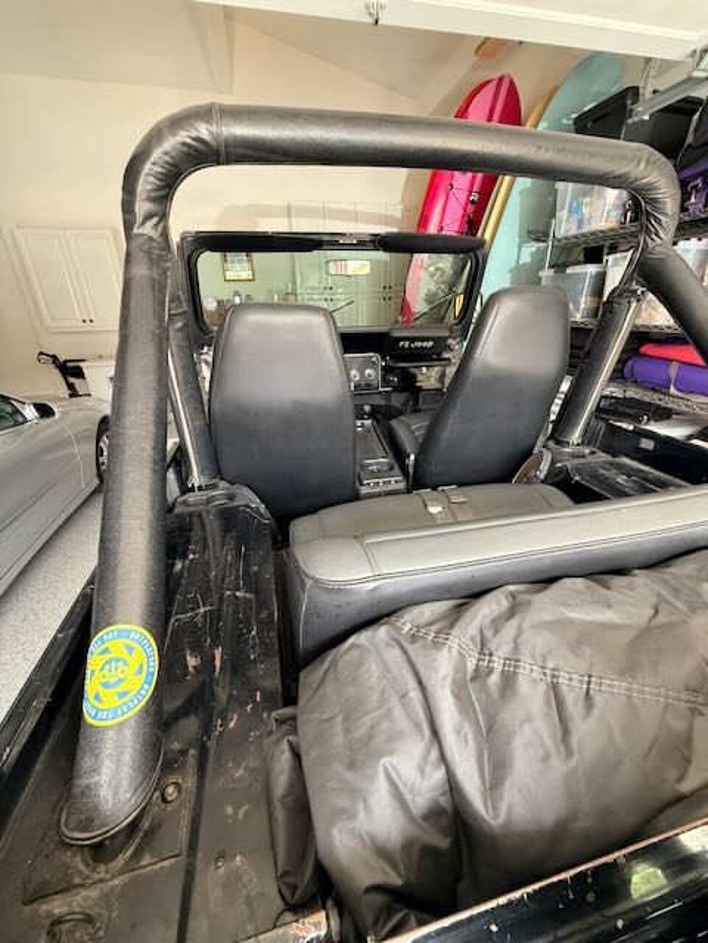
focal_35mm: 14
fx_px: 382
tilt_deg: -21.7
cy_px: 472
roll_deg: +1.9
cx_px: 354
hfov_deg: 85.7
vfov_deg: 102.1
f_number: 2.2
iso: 250
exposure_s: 1/120
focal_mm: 2.22
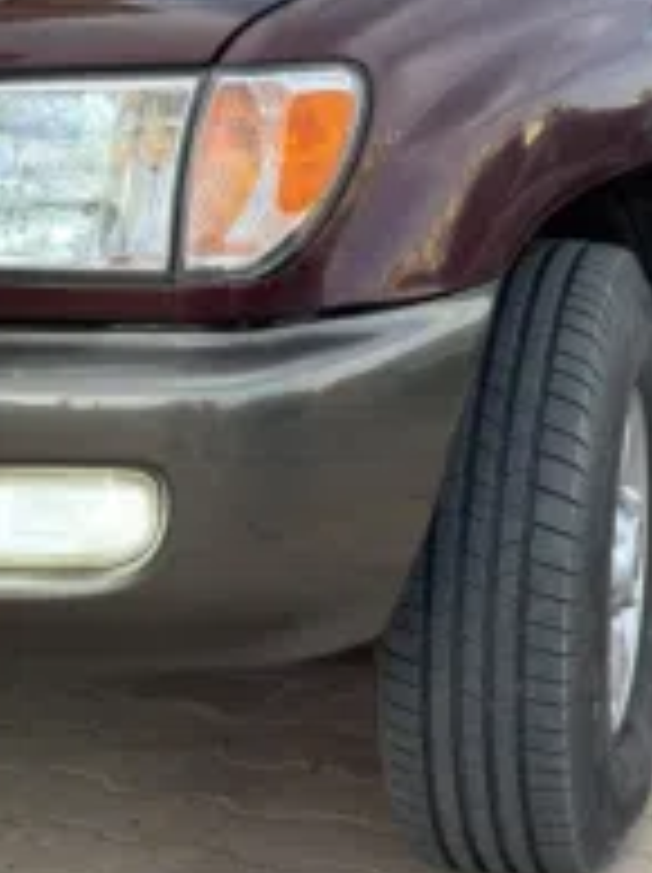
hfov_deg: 14.7
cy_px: 216
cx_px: 634
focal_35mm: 99
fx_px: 2492
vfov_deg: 19.7
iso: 64
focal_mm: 6.76
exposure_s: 1/739
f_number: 1.78
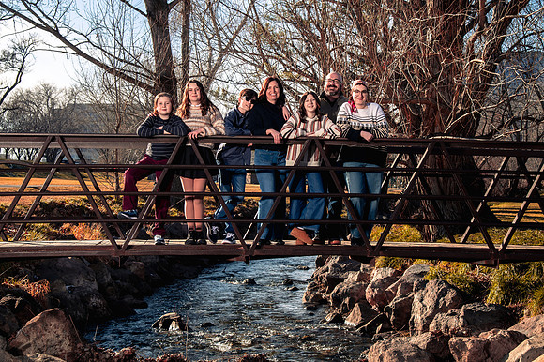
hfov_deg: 33.1
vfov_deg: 22.4
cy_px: 159
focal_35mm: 61
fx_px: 914
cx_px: 279
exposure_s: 1/320
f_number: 9
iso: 200
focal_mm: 48
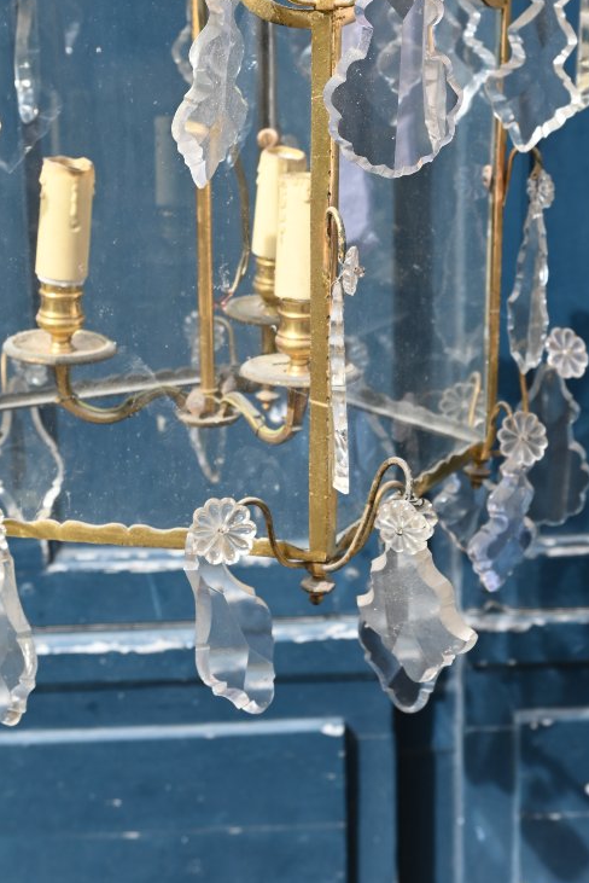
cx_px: 307
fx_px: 1569
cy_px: 286
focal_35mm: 64
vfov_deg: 31.1
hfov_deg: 21.3
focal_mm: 26
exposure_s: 1/250
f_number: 5.6
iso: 140
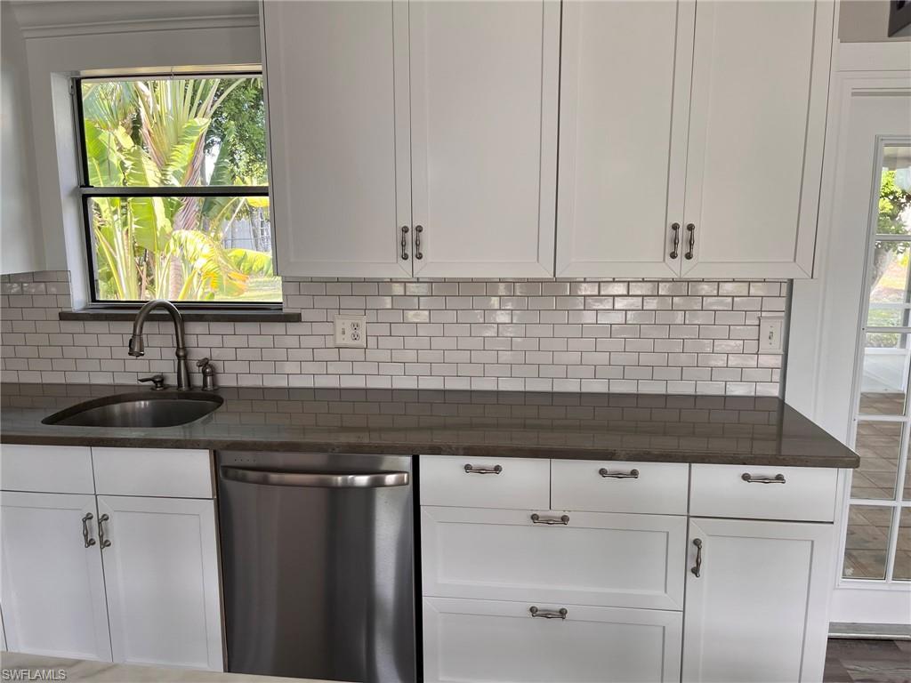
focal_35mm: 26
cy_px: 342
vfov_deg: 53.1
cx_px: 456
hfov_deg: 67.3
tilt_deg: -10.4
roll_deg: -0.2
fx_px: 684
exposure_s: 1/163
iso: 50
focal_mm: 5.1
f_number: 1.6
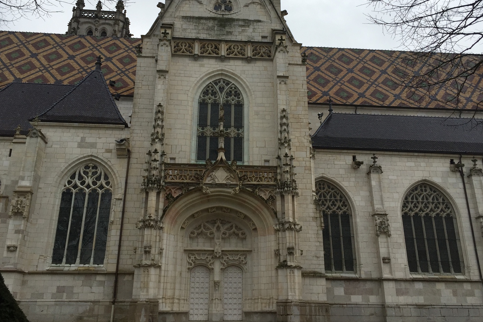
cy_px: 113
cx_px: 240
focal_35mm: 35
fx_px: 469
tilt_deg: +22.4
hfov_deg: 54.4
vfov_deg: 37.5
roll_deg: -0.5
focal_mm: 4.15
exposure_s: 1/659
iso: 32
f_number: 2.2
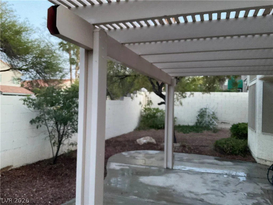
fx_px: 229
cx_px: 136
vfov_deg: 48.2
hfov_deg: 61.7
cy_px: 102
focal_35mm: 29
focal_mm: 3
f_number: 1.8
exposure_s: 1/60
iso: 250
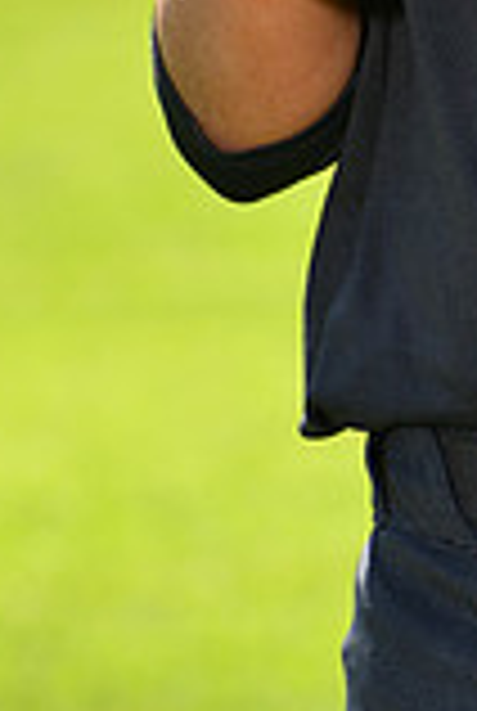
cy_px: -428
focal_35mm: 623
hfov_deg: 2.2
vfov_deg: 3.3
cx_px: 731
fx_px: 12327
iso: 200
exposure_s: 1/250
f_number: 8
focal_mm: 170
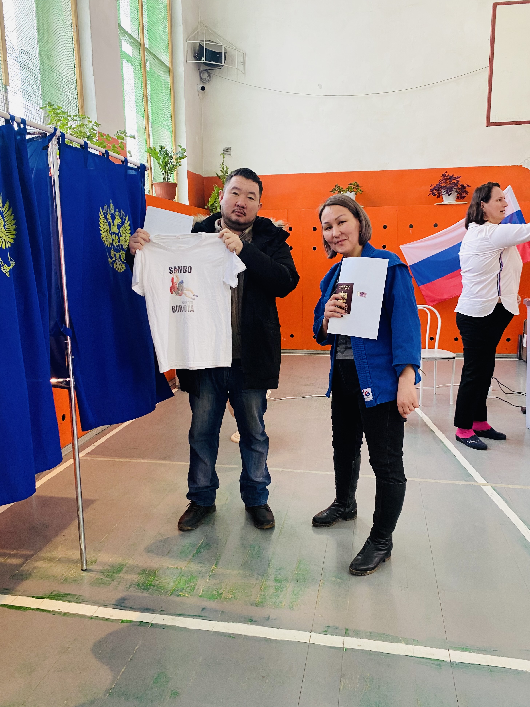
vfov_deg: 65.3
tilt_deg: -9.9
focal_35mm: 27
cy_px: 350
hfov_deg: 51.4
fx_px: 551
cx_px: 263
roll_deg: +0.8
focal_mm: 4.25
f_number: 1.8
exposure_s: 1/50
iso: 160
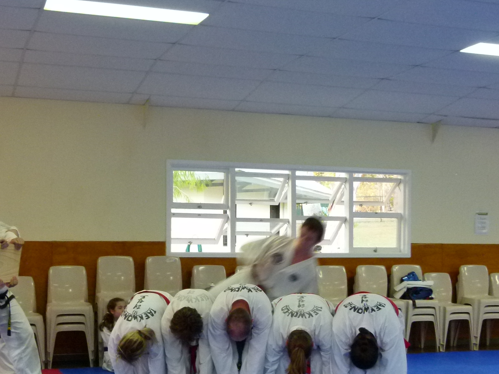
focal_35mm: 53
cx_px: 206
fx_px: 764
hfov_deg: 36.1
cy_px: 282
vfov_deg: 27.1
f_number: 3
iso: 400
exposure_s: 1/30
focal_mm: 6.1
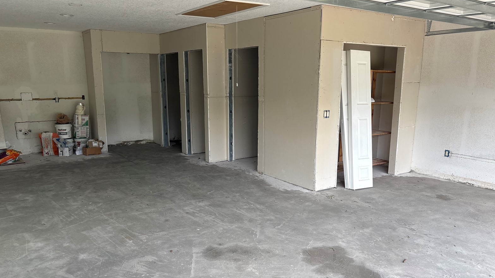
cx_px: 248
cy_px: 157
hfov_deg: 66.1
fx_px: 381
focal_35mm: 29
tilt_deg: -10.7
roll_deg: +1.2
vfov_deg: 40.1
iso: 32
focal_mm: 5.96
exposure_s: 1/155
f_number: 1.6
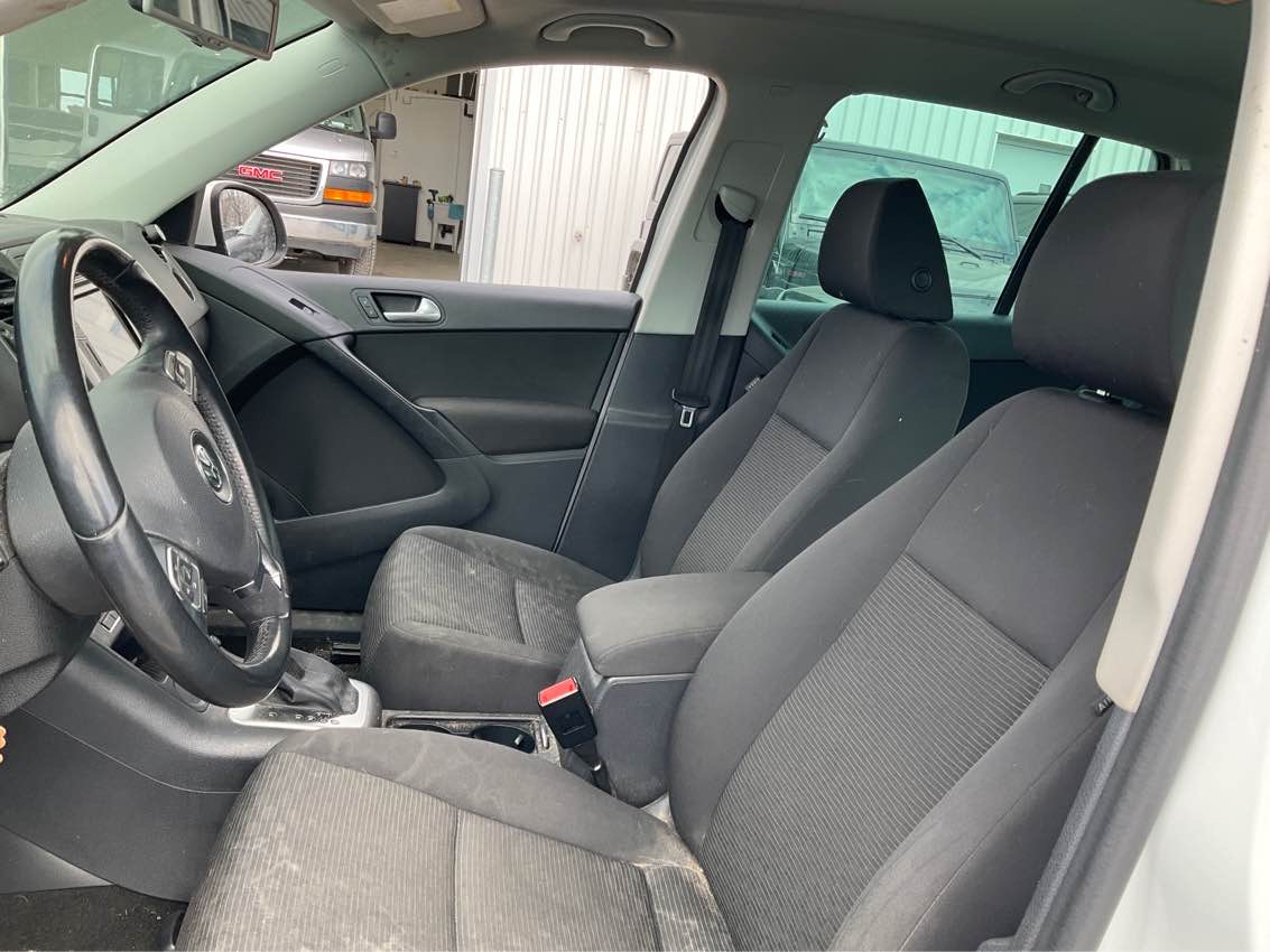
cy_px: 476
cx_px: 635
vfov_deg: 48.2
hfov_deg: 61.7
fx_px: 1064
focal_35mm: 29
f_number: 1.8
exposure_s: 1/172
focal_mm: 3
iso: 25
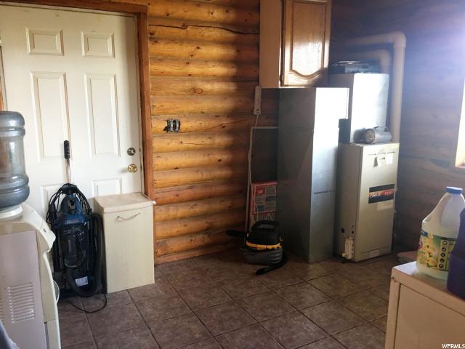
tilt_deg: -10.4
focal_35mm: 29
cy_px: 174
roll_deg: +1.2
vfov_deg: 48.2
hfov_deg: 61.7
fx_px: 390
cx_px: 232
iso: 40
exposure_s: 1/15
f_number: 2.2
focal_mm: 4.15
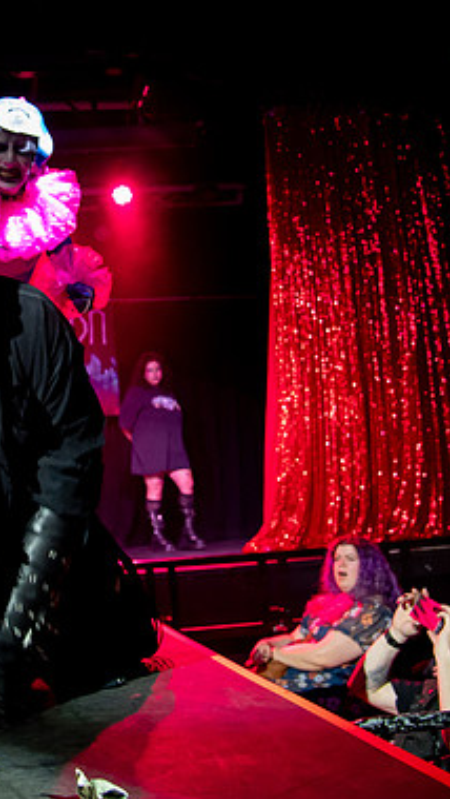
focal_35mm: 43
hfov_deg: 26.6
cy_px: 365
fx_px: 911
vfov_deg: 47.3
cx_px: 30
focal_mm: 24
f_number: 4
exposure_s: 1/60
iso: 6400
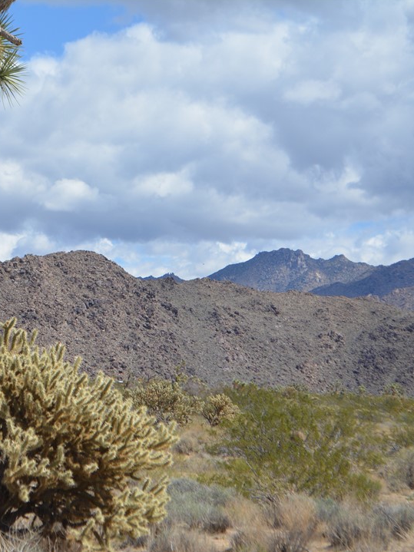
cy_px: 276
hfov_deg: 12.3
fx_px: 1910
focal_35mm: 120
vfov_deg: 16.5
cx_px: 86
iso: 400
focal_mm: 55
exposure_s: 1/1600
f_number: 7.1
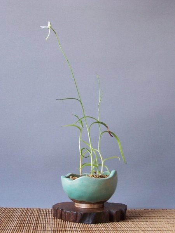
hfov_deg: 27.5
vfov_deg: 36.2
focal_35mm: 53
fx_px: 357
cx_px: 88
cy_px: 116
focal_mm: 8.6
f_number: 3.4
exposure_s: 1/30
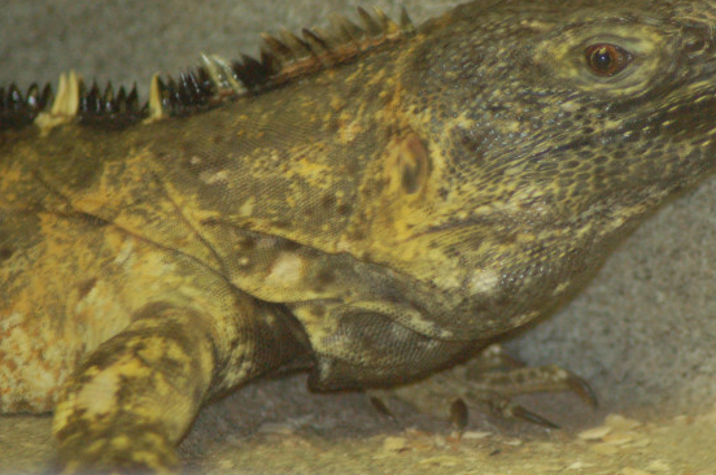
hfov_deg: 3.5
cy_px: 185
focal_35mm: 587
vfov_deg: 2.3
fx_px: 11654
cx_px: 460
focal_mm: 270
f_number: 5.6
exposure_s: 1/100
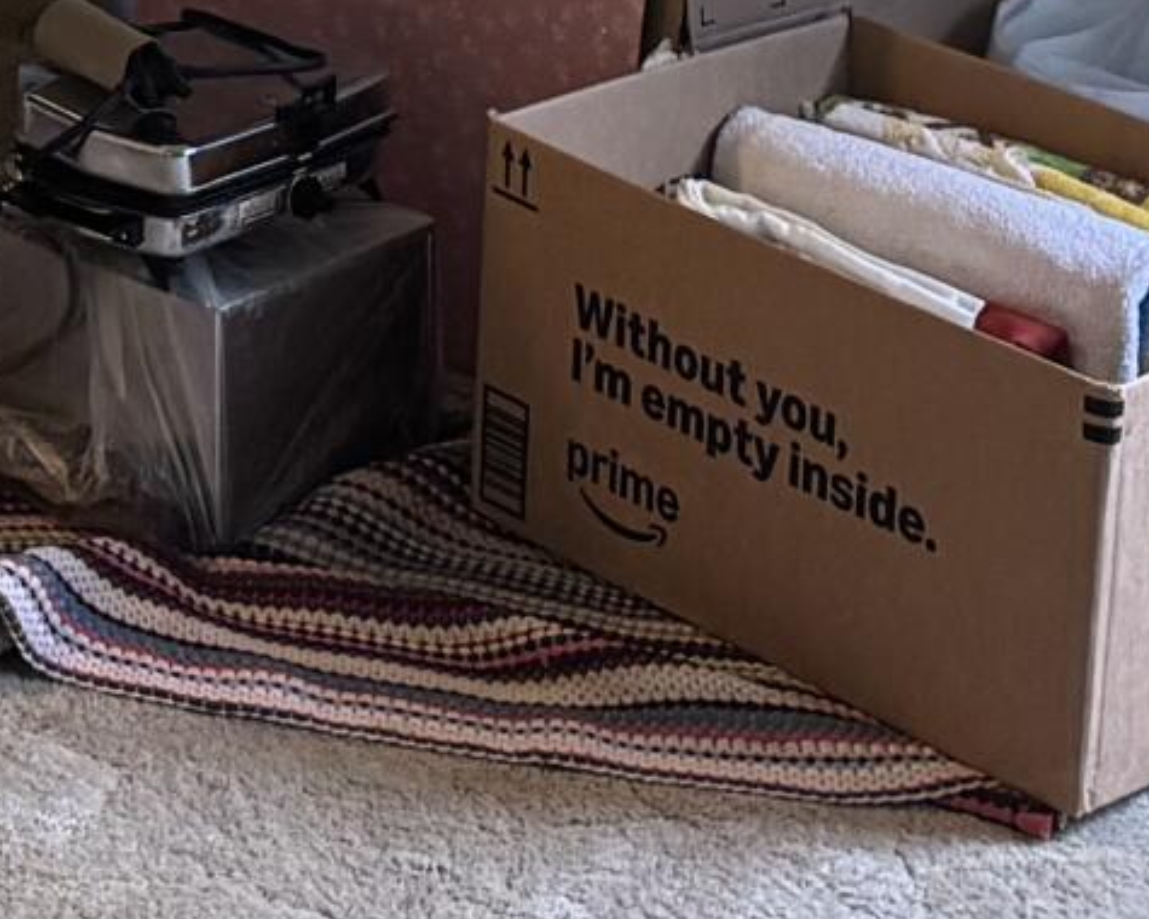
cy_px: -1248
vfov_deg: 9.4
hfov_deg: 12.4
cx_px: -530
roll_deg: -0.3
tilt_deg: -9.3
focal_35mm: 148
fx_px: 5033
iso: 320
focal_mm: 6.76
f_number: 1.78
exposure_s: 1/60
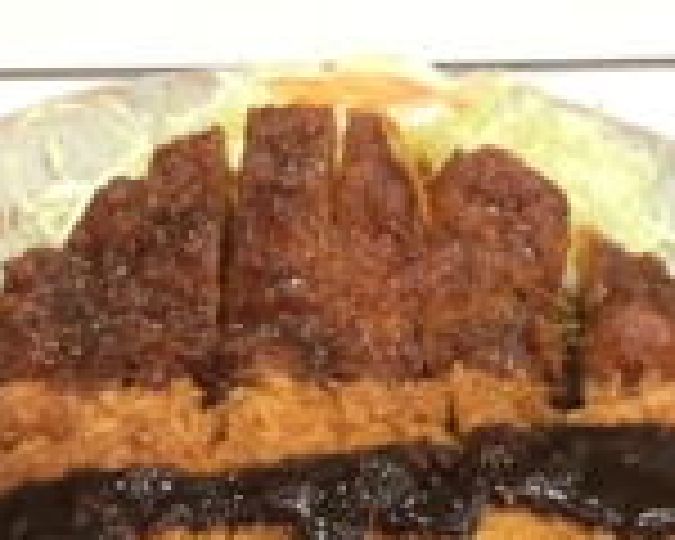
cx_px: 248
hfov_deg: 22.4
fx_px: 1698
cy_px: 652
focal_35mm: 85
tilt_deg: -44.8
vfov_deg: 17.2
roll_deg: +3.8
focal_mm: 4.15
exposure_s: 1/30
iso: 250
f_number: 2.2
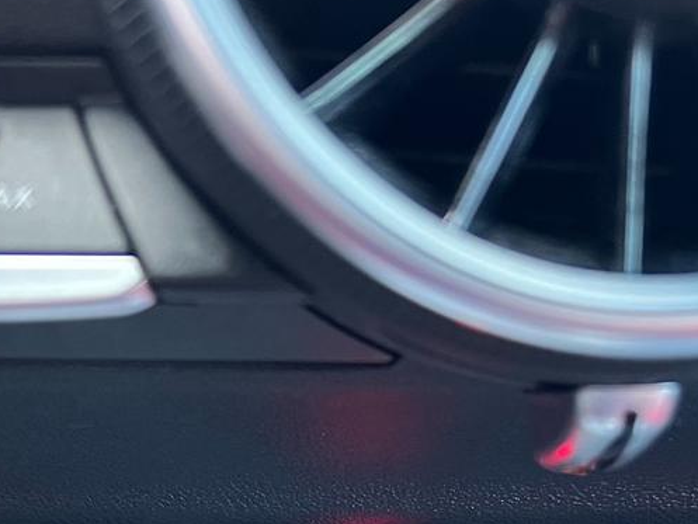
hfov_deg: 29.0
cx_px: 365
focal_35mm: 67
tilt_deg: -34.5
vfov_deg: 20.7
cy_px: 608
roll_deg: +1.0
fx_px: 1351
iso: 500
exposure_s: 1/43
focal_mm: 5.7
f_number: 1.5
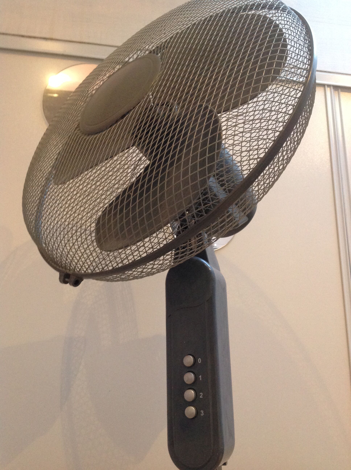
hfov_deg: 40.6
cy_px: 235
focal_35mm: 35
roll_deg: -0.4
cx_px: 176
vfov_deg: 52.7
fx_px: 474
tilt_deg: +16.0
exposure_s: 1/15
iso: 250
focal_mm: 4.28
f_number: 2.4
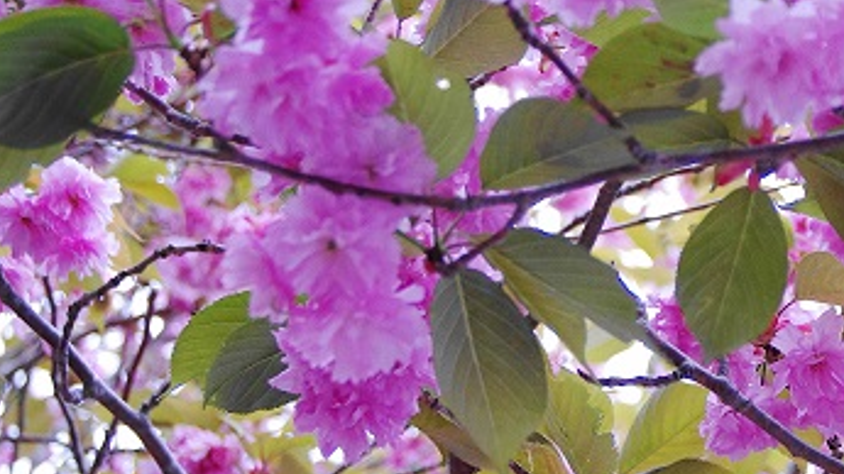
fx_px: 2730
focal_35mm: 122
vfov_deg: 9.9
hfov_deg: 17.3
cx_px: 768
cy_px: 228
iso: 800
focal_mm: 34
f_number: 3.5
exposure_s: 1/60
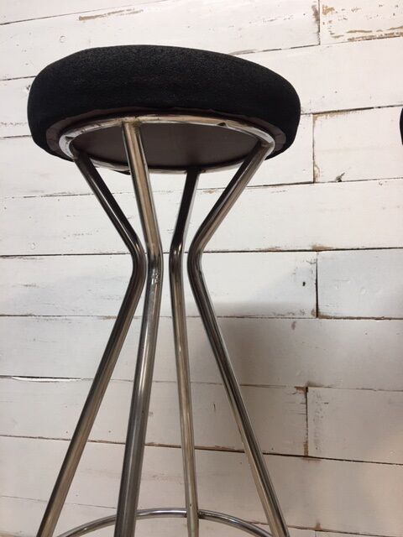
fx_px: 450
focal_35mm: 29
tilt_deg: +1.9
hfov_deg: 48.2
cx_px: 202
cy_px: 268
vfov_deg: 61.7
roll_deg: -1.2
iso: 40
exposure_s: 1/17
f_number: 2.2
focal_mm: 4.15
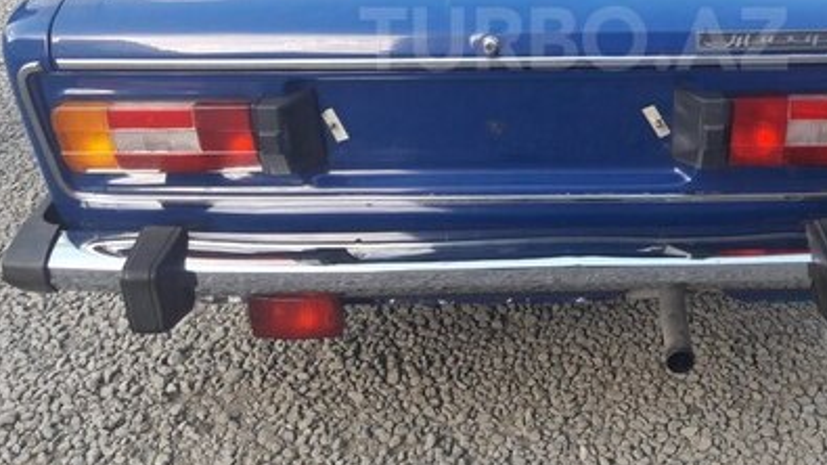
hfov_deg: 39.9
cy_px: 39
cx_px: 574
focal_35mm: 51
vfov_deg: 22.8
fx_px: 1118
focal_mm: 3.7
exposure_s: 1/100
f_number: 1.9
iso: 64
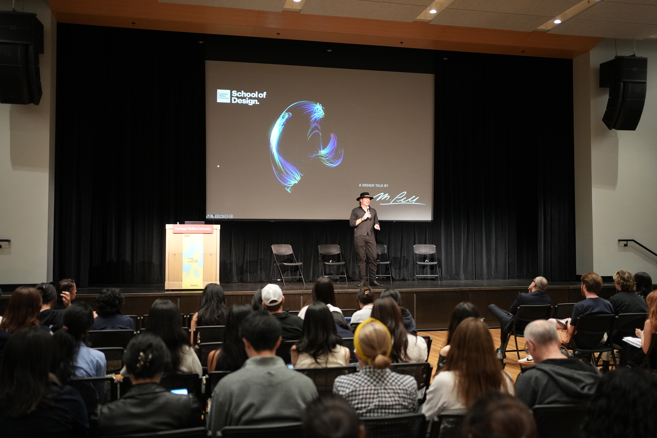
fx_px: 639
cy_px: 219
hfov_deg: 54.4
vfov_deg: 37.9
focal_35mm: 35
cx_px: 328
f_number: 2
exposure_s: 1/160
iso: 2500
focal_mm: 35
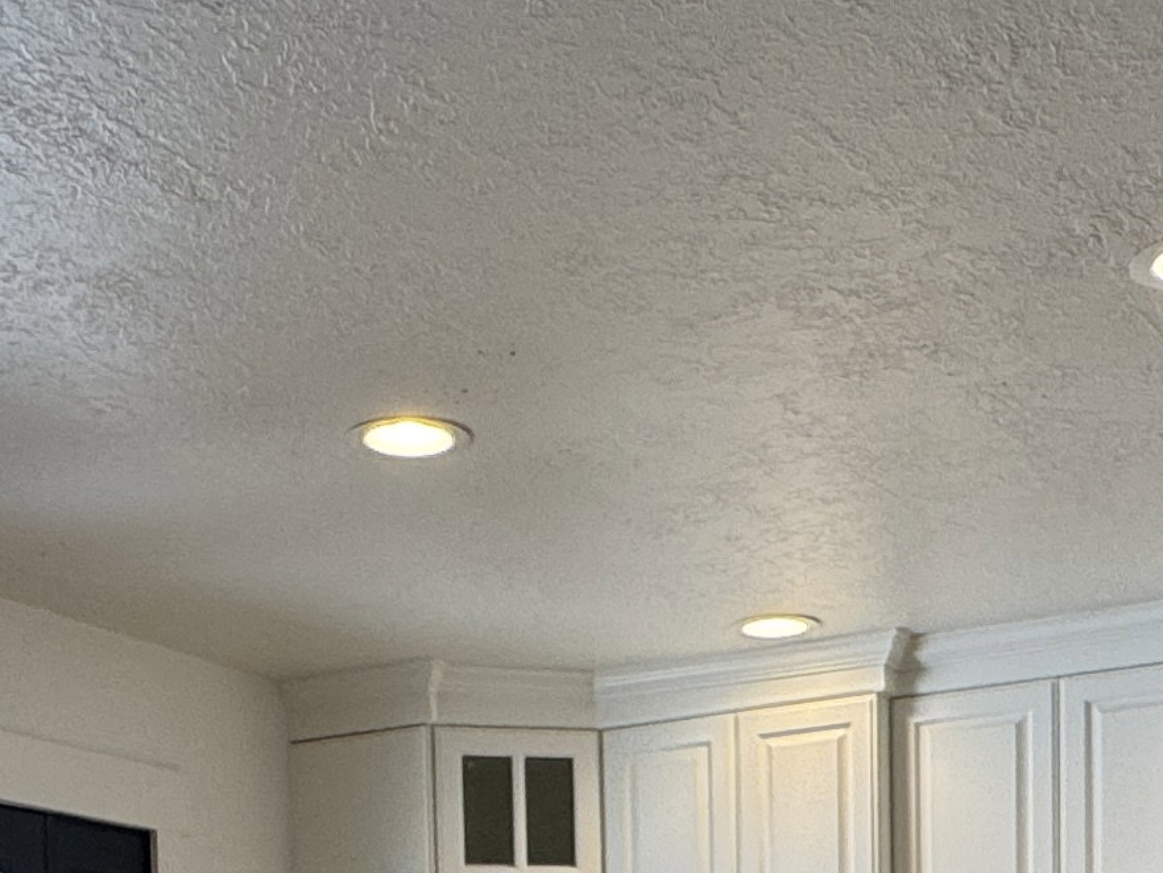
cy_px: 1346
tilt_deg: -6.0
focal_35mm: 64
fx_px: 2151
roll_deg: +0.7
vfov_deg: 19.6
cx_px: 518
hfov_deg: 30.2
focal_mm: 2.22
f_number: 2.2
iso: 100
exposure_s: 1/120
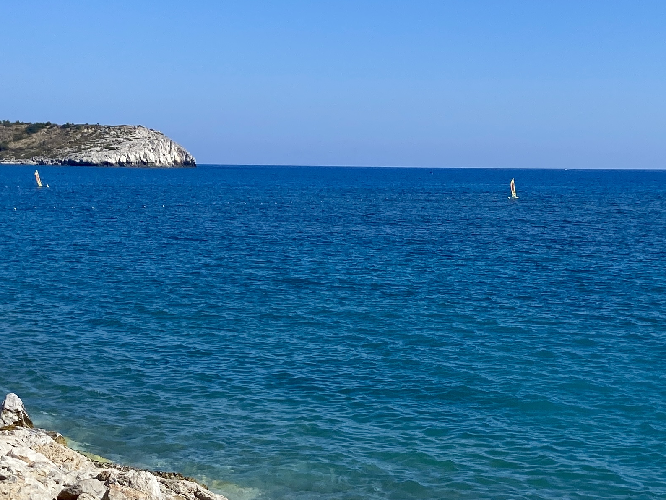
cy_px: 372
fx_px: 1270
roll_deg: -1.2
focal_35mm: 66
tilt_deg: -8.3
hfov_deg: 29.3
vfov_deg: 22.1
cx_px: 411
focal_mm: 4.25
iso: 32
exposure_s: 1/5025
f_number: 1.8
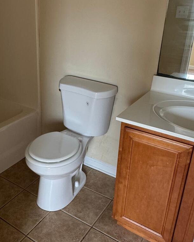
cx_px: 60
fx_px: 258
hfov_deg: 40.5
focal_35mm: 36
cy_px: 108
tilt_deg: -23.2
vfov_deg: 50.2
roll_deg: +0.7
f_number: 2.2
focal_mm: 2.22
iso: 200
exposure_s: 1/99
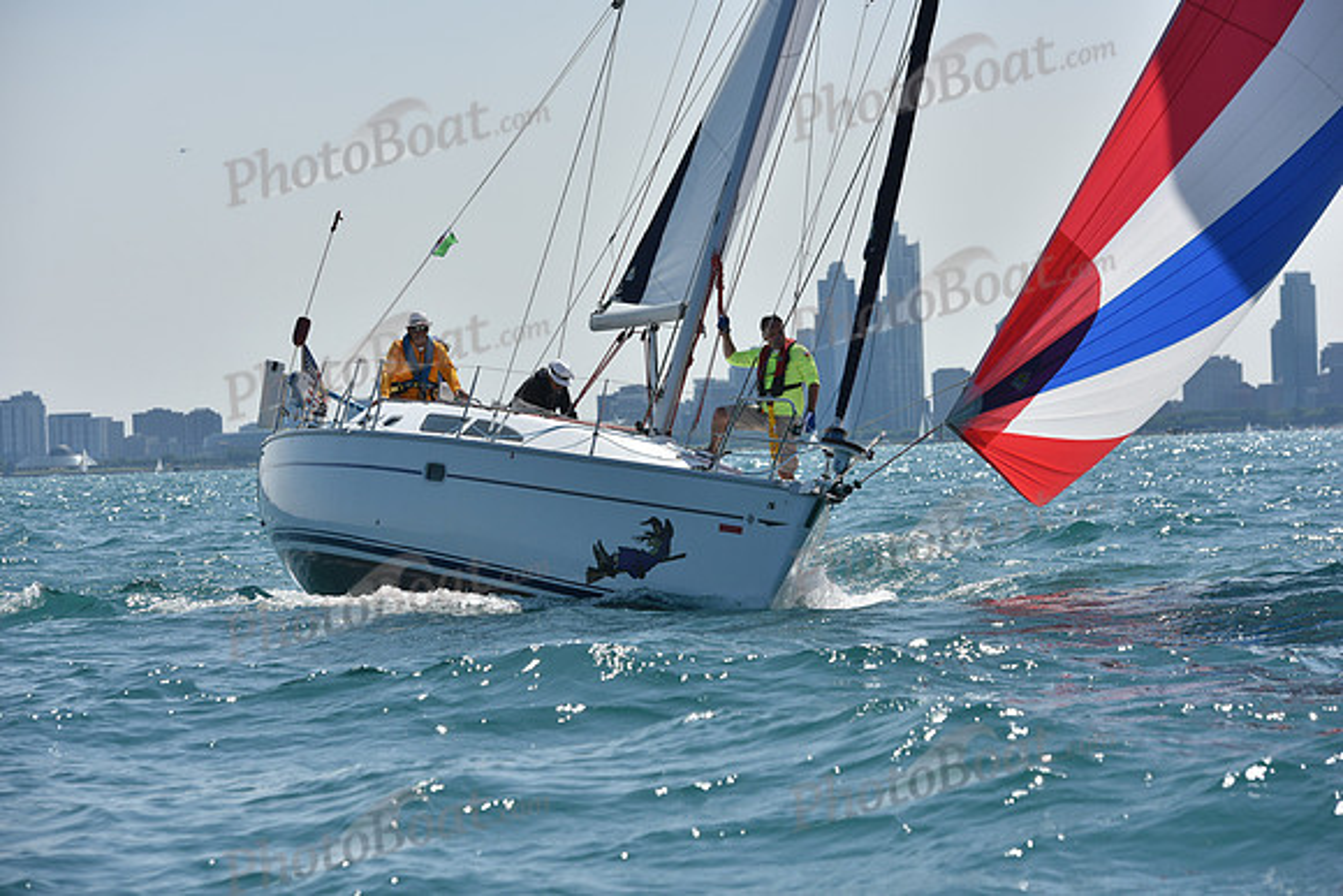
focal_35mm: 140
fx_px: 5224
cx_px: 672
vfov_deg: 9.8
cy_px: 448
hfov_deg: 14.7
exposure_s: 1/2000
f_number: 7.1
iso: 250
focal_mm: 140
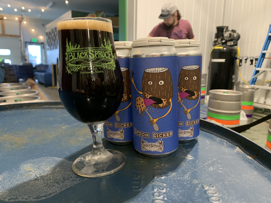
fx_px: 204
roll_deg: -1.0
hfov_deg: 67.3
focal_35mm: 26
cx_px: 136
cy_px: 102
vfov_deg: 53.1
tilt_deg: -10.3
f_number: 1.8
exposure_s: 1/60
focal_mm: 4.25
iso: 400
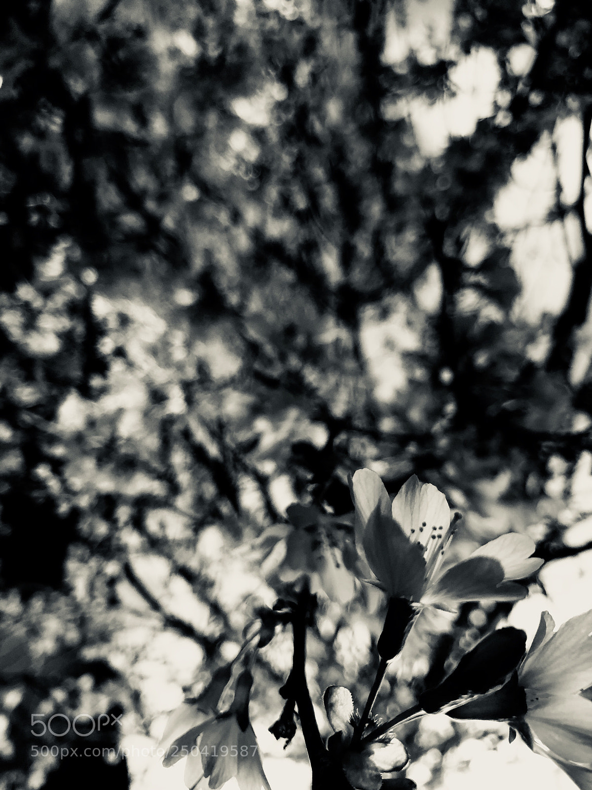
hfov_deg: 49.7
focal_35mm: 28
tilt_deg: -6.4
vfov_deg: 63.4
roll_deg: +1.9
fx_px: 638
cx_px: 296
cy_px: 395
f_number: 1.8
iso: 32
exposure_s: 1/25
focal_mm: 4
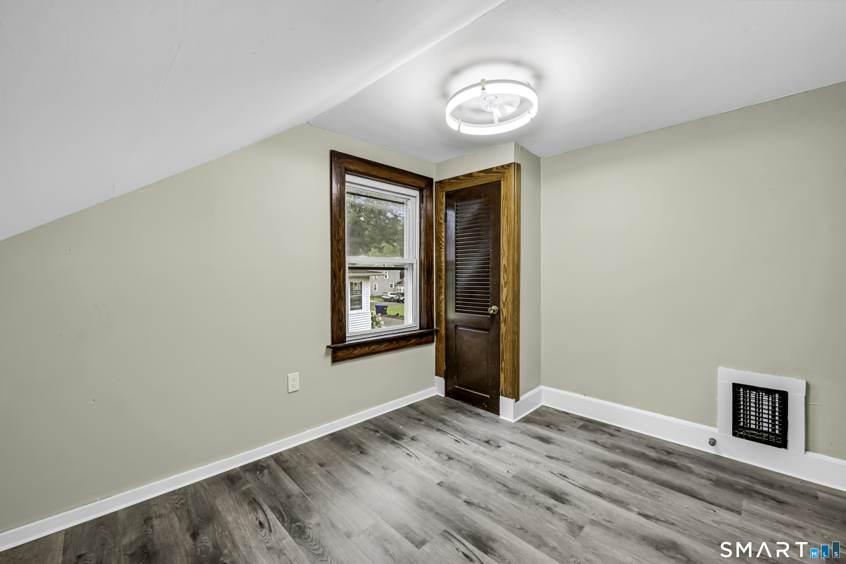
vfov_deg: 81.2
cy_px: 282
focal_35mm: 14
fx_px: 329
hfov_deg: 104.3
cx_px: 423
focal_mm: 14
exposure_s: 1/320
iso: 320
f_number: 8
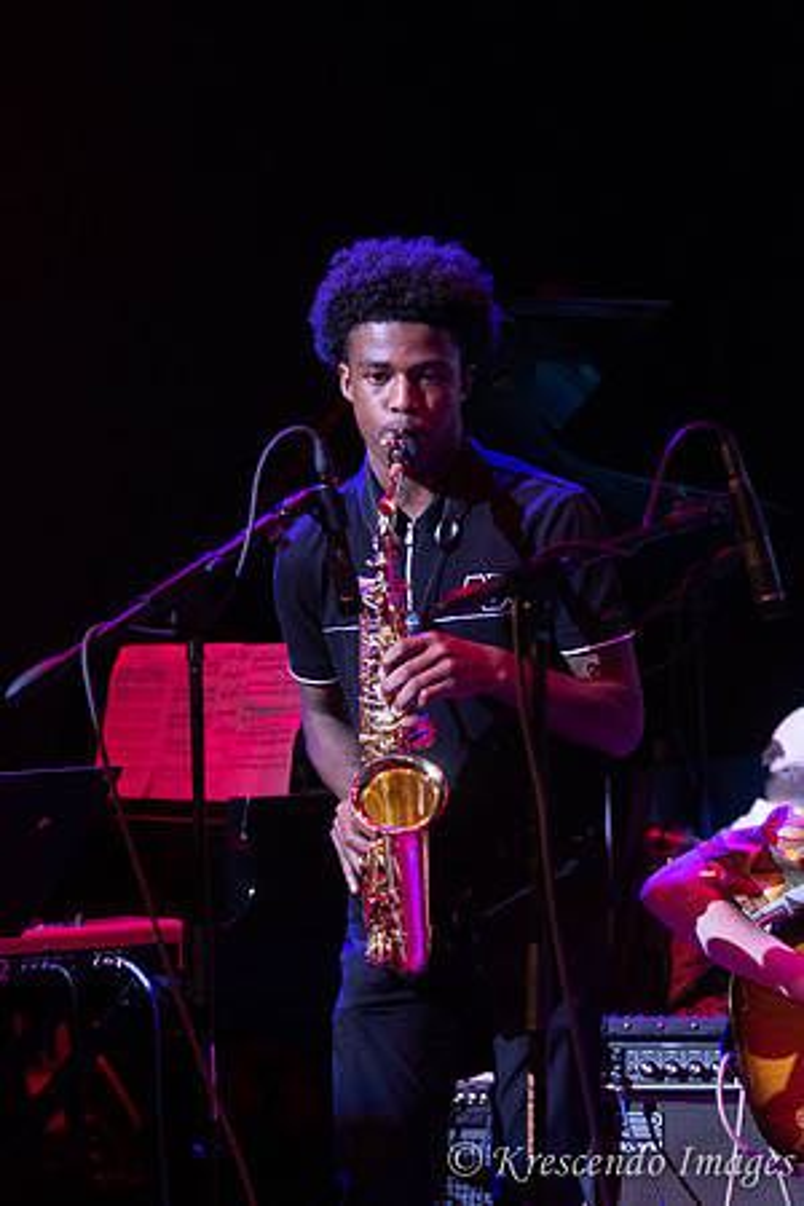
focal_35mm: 120
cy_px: 603
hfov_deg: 11.4
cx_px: 402
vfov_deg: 17.1
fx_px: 4020
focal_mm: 80
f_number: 2.8
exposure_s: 1/160
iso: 1600
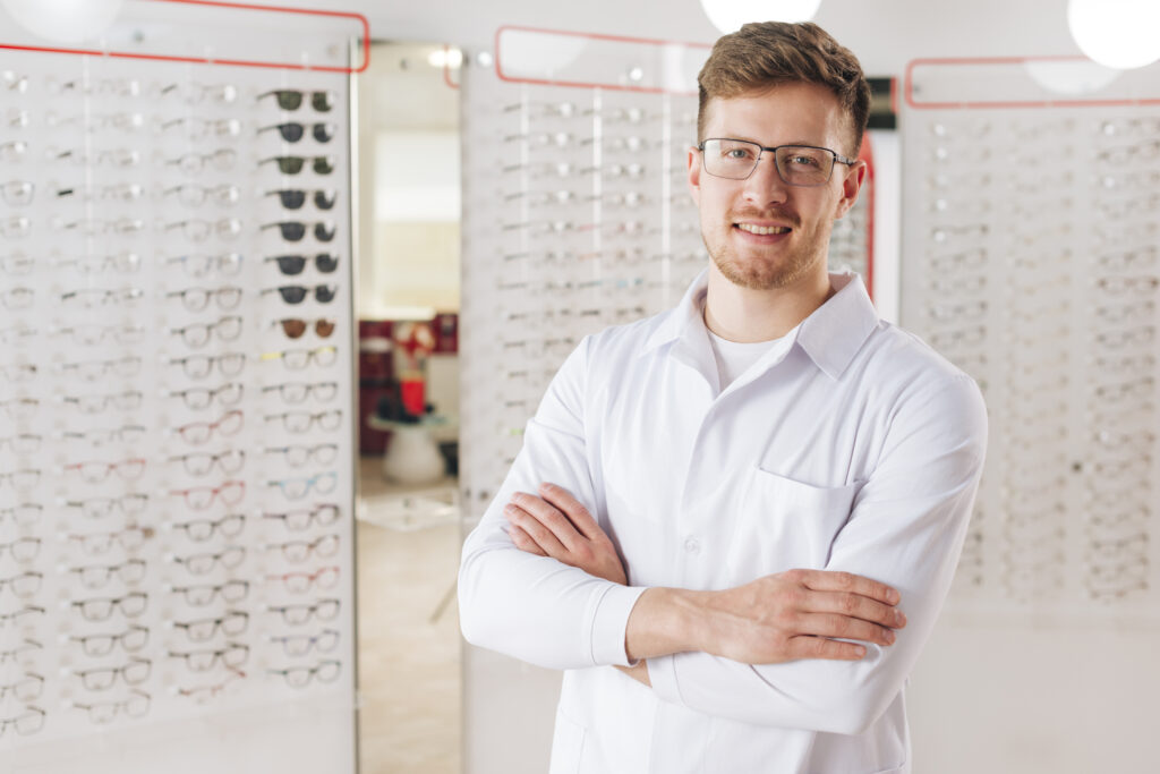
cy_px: 387
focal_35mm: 50
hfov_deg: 39.6
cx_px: 580
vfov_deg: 27.0
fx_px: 1611
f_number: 3.5
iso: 200
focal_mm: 50
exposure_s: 1/125
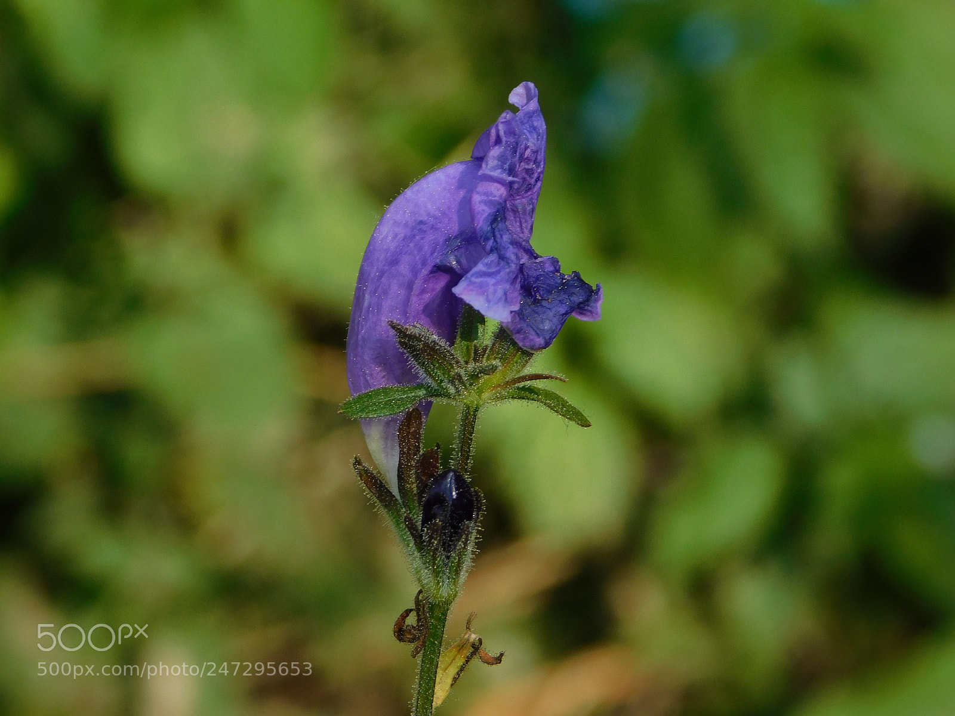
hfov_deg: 11.6
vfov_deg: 8.7
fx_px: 4690
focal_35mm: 170
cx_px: 478
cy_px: 358
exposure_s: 1/200
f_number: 5.3
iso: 125
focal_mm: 30.1
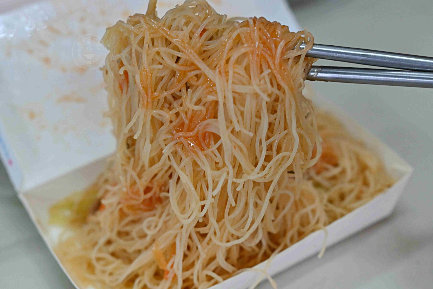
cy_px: 144
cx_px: 216
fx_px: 902
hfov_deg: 27.0
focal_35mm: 75
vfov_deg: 18.2
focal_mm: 50
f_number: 3.5
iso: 1100
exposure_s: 1/200
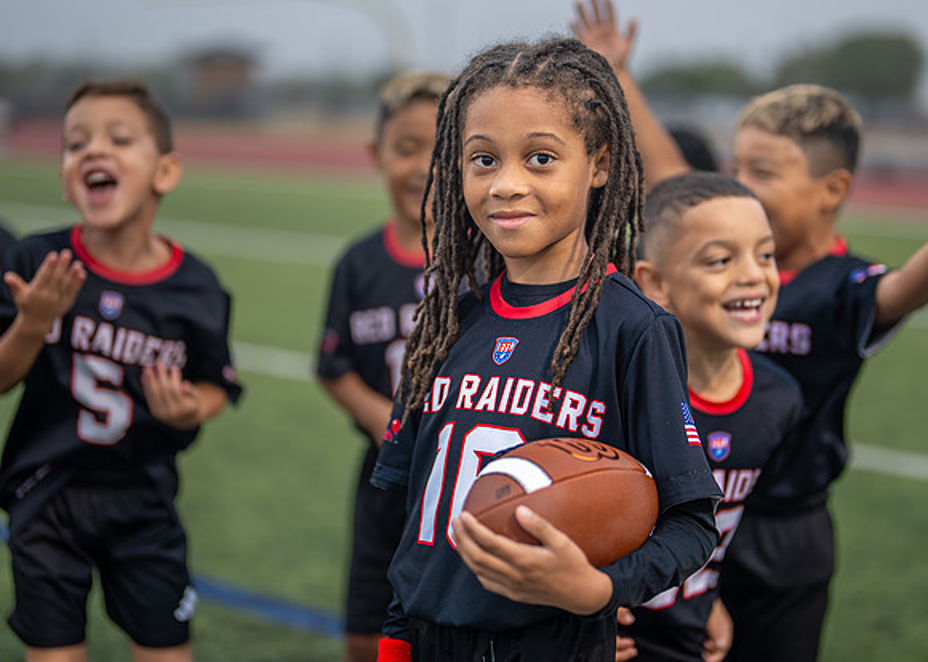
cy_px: 294
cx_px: 512
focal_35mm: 64
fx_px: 1692
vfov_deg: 22.1
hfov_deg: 30.6
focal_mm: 50
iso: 100
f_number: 1.2
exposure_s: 1/500
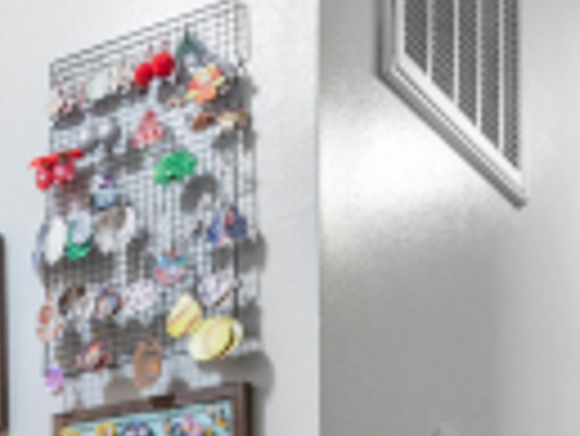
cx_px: -202
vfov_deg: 15.6
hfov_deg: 20.9
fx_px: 1409
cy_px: 733
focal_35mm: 84
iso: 400
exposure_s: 1/3
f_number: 8
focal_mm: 10
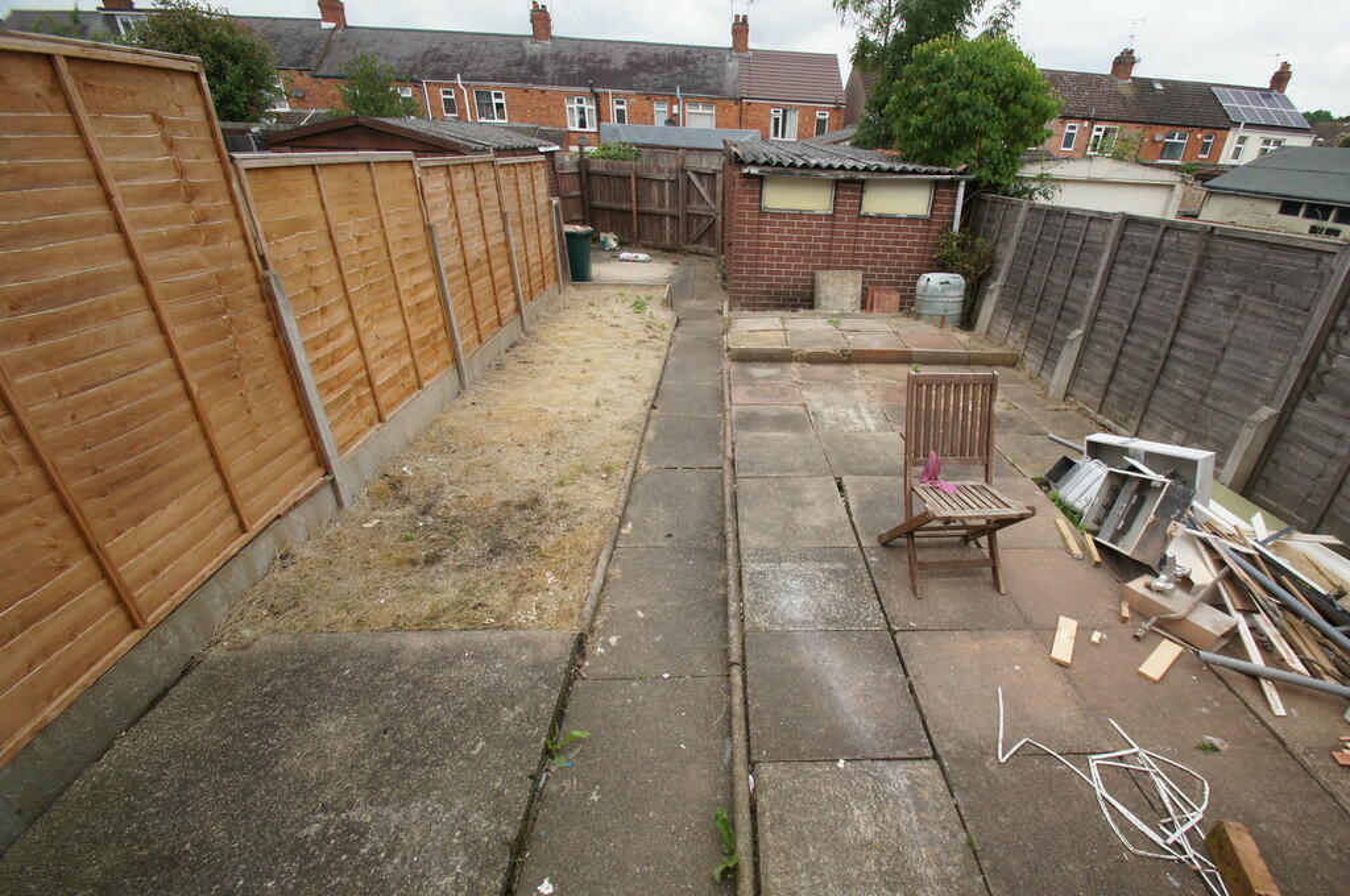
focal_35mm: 15
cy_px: 448
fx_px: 562
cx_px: 675
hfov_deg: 100.5
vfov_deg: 77.2
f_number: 10
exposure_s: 1/125
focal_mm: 10
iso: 200
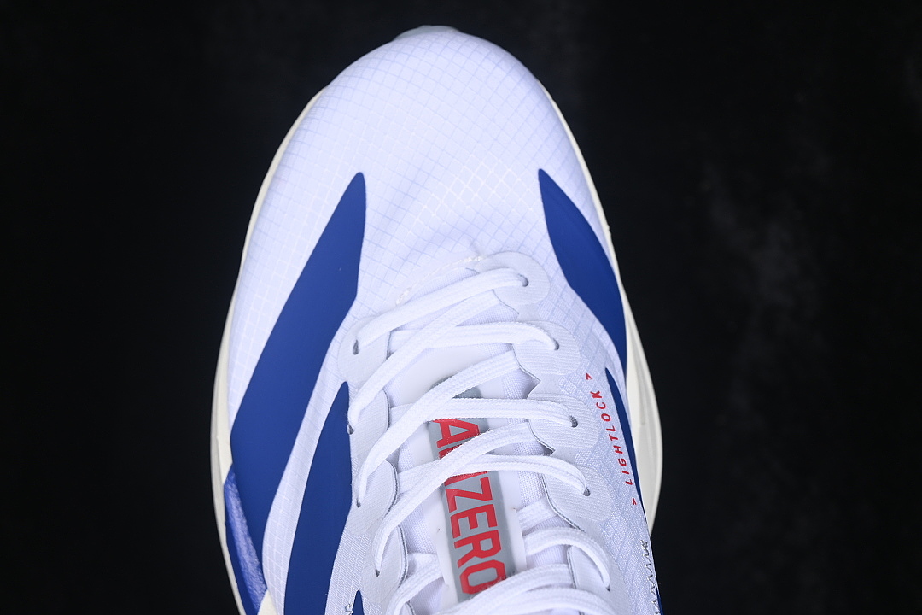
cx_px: 461
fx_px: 1921
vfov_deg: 18.2
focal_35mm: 75
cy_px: 308
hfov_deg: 27.0
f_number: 7.1
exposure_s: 1/80
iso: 160
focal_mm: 50
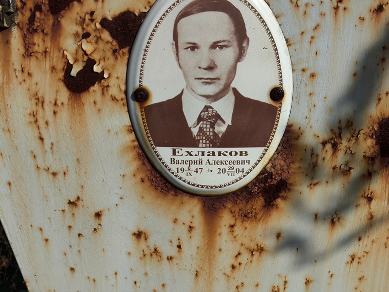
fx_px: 562
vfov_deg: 29.1
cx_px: 194
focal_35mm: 50
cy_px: 146
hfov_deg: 38.2
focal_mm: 4.71
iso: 50
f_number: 1.7
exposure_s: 1/2162
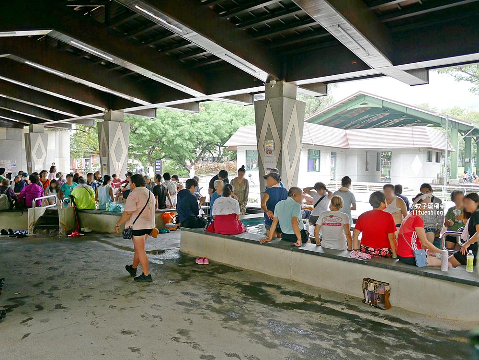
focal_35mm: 28
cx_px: 240
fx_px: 388
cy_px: 180
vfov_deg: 49.8
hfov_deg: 63.4
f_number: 2.5
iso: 200
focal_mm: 14
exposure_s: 1/60
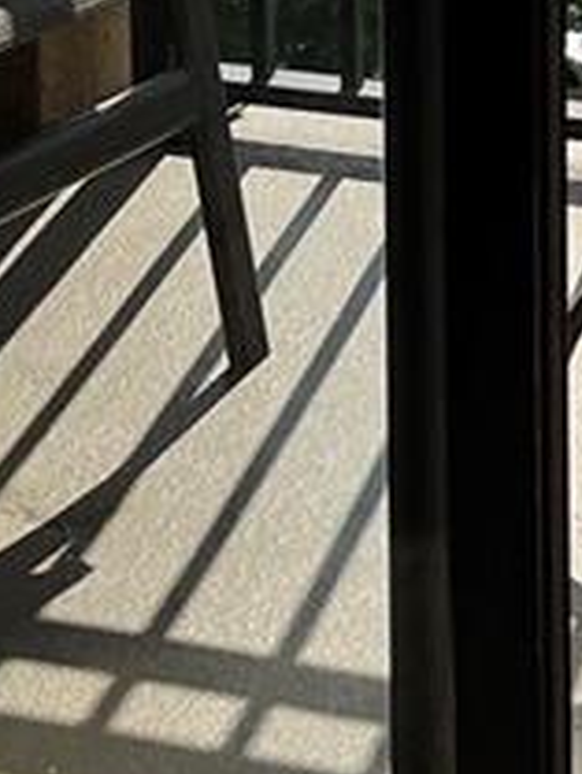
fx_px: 3337
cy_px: -578
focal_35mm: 149
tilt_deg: -5.6
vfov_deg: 12.2
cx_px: 997
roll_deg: +0.2
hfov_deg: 9.5
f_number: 1.6
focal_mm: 5.1
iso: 50
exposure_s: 1/7874
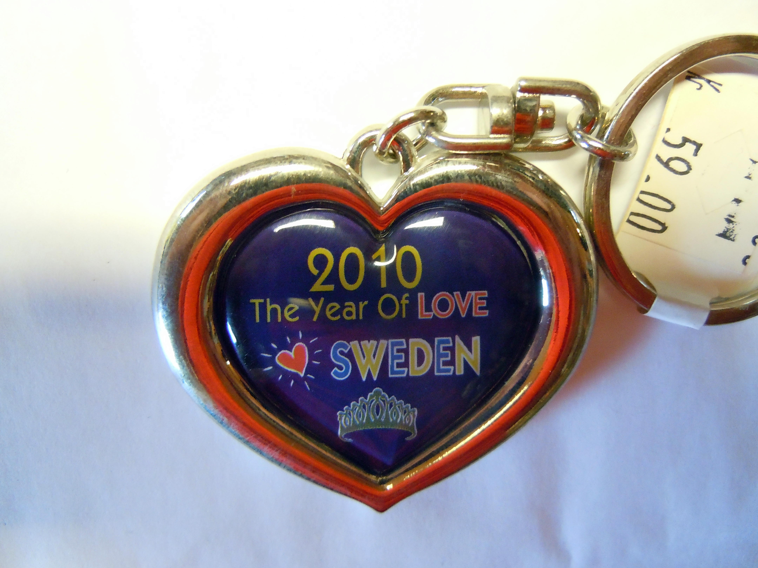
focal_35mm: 30
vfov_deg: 46.8
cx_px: 379
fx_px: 657
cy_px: 284
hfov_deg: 60.0
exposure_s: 1/40
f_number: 3.5
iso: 800
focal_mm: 5.4
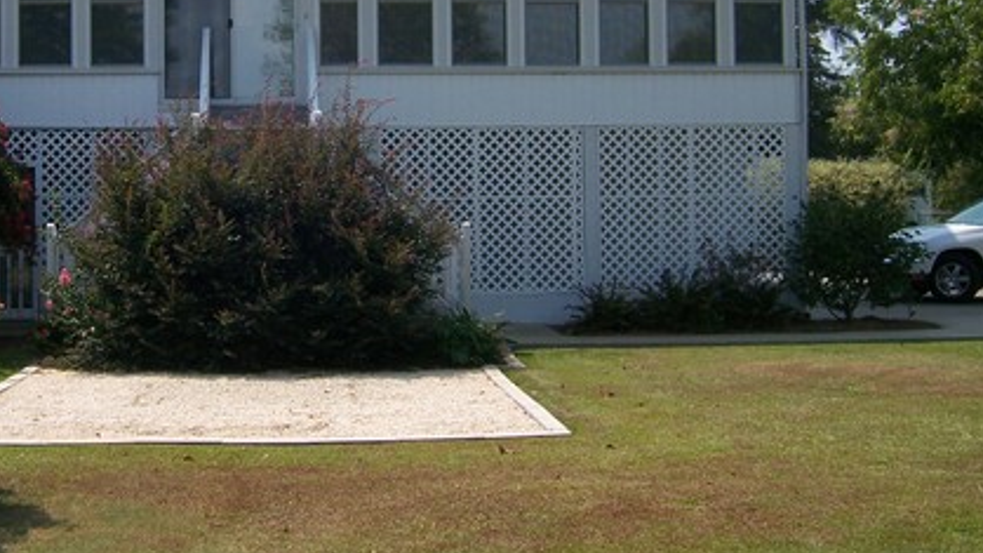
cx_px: 245
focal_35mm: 60
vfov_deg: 19.8
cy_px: 113
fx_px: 1564
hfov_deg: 34.2
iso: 80
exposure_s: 1/640
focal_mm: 6
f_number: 4.5
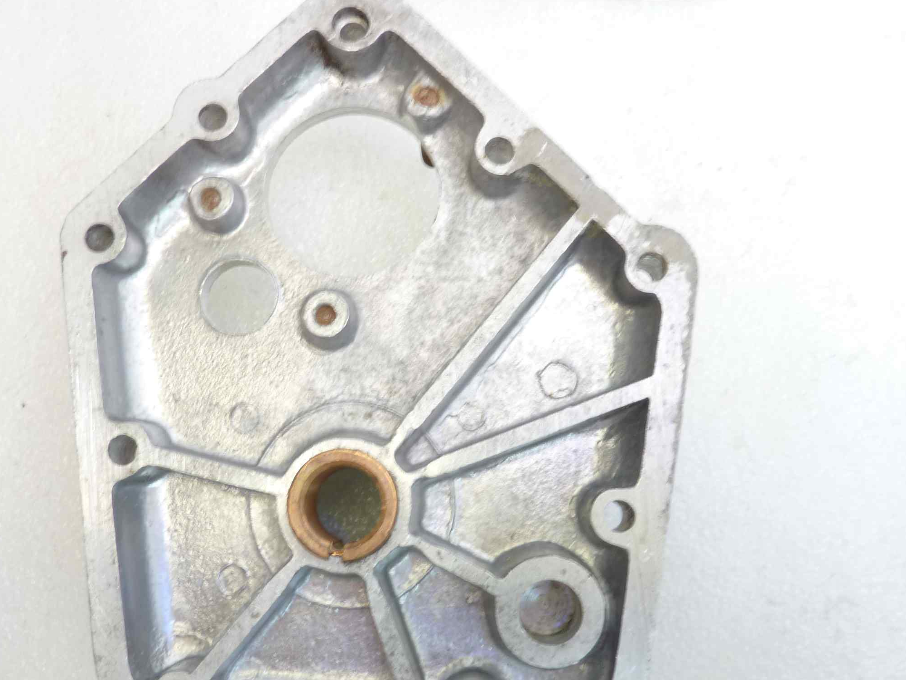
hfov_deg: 56.8
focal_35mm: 32
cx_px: 437
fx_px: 838
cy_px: 369
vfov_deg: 44.1
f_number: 3.3
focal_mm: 4.1
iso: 80
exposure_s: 1/13
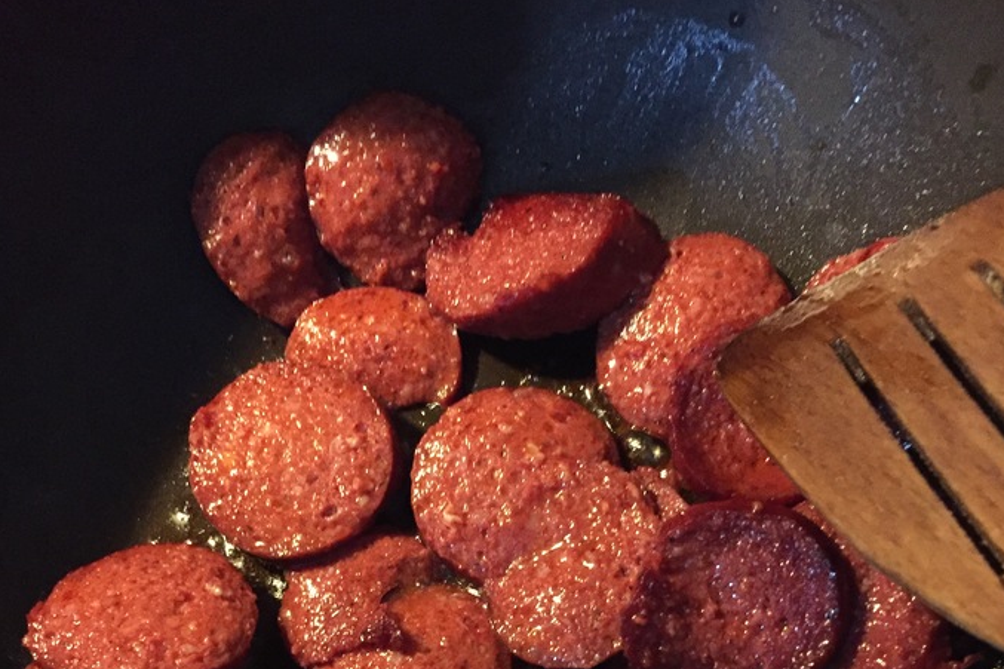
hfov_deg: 47.4
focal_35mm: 41
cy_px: 650
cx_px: 507
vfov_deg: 30.6
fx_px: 1143
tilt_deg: -73.4
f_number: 2.2
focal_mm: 4.15
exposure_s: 1/17
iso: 400
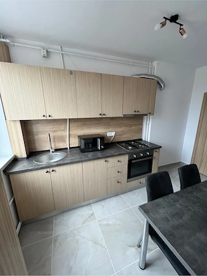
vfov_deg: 106.2
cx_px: 104
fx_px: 104
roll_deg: +0.3
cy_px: 138
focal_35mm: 13
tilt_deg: -13.7
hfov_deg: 89.9
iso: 400
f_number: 1.8
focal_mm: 1.57
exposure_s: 1/60
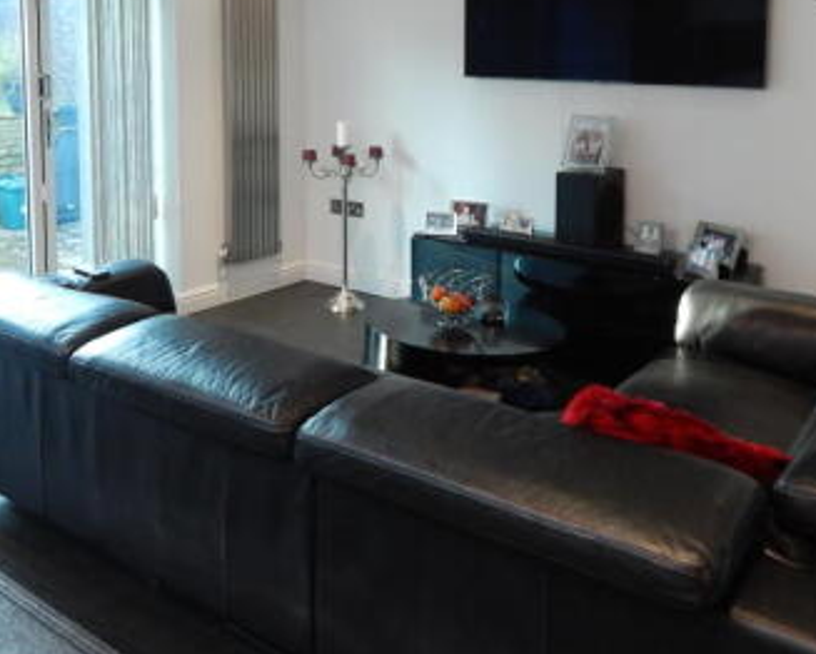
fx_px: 967
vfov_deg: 36.1
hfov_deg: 45.2
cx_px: 283
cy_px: 126
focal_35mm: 40
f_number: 3
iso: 320
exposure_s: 1/30
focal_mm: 4
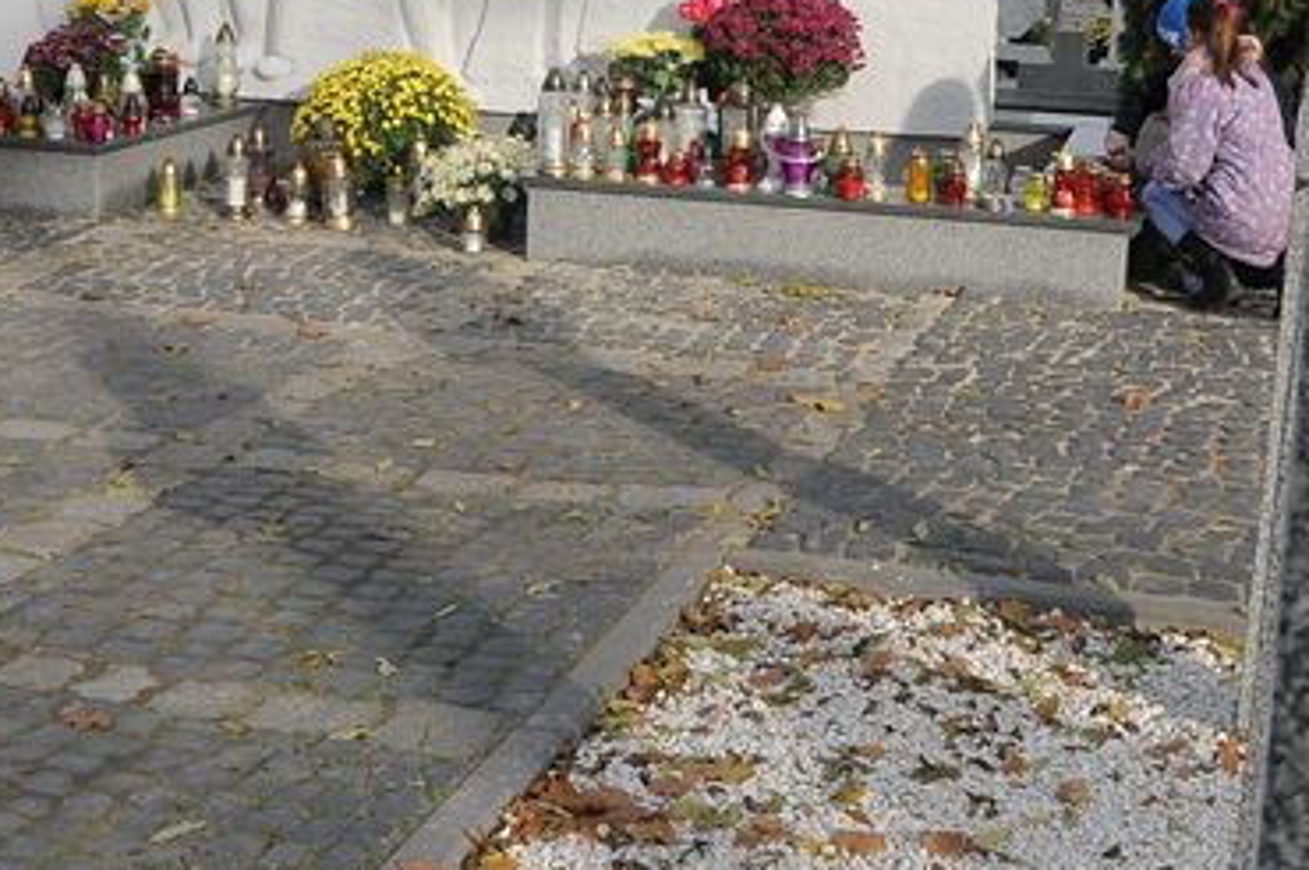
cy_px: 210
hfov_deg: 32.2
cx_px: 463
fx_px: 2252
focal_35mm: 62
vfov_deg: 21.7
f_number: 13
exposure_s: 1/500
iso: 800
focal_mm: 18
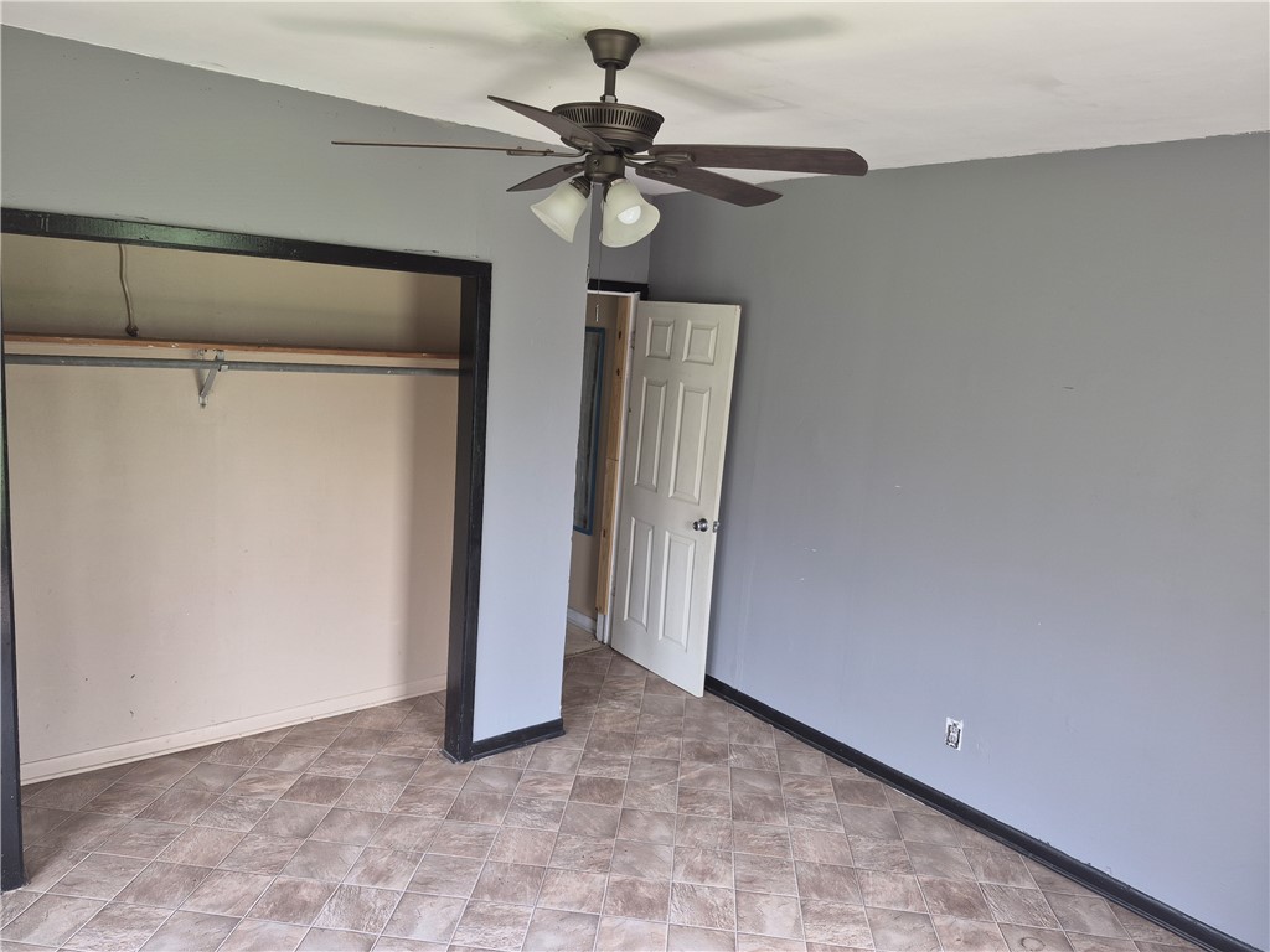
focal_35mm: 23
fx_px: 844
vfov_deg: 58.9
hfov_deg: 73.9
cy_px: 476
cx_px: 635
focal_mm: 5.4
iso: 32
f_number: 1.8
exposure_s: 1/60
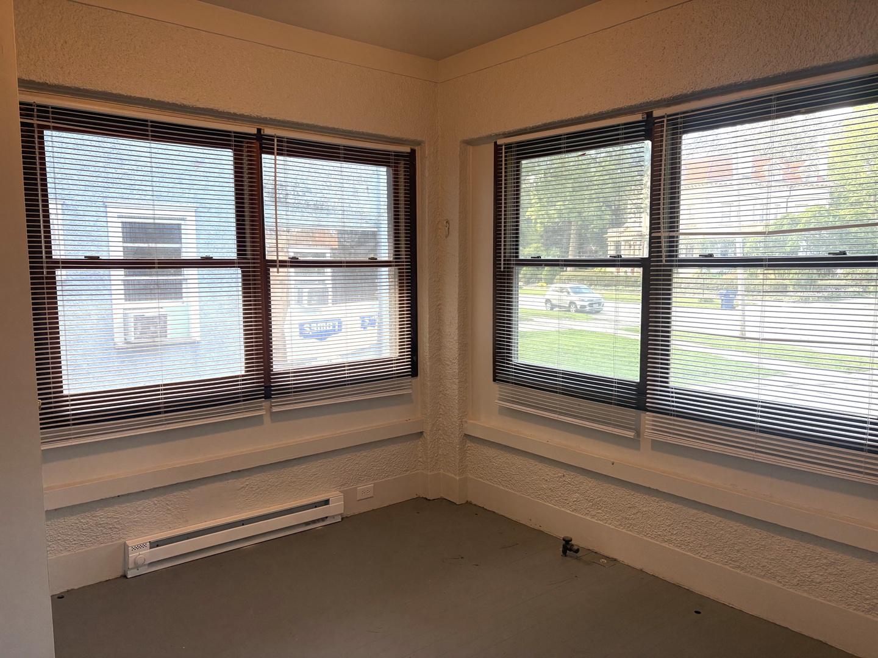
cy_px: 329
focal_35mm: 26
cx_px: 439
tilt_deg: -6.4
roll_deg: +0.9
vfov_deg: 53.1
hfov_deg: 67.3
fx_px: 659
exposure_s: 1/120
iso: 125
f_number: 1.6
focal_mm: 5.96
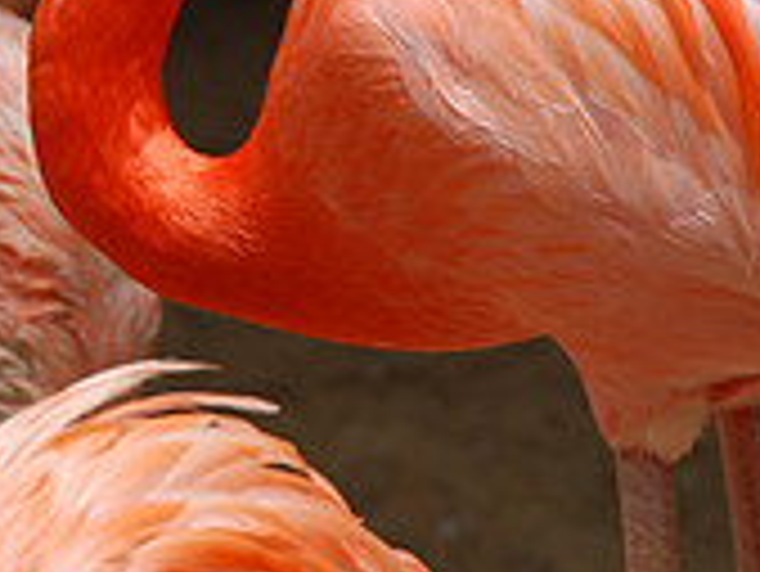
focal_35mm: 767
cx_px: 171
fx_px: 16844
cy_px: 54
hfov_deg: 2.6
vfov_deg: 1.9
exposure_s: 1/640
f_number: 6
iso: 200
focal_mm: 155
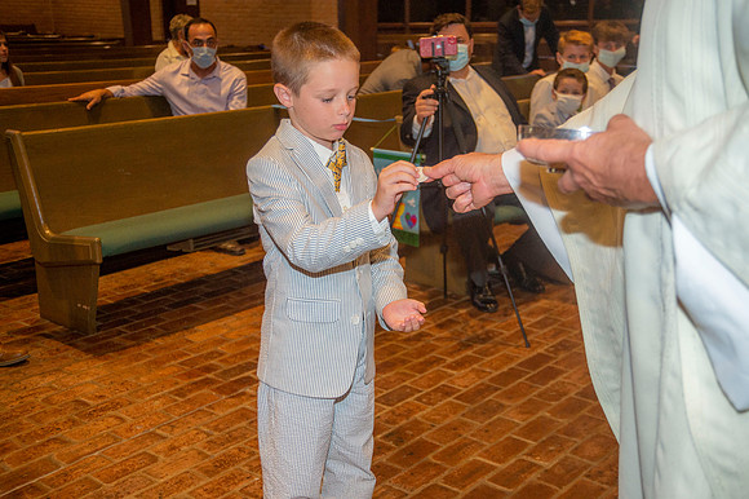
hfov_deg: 41.1
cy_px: 250
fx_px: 998
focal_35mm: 48
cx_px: 374
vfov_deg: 28.0
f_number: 5.6
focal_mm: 48
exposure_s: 1/200
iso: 1600
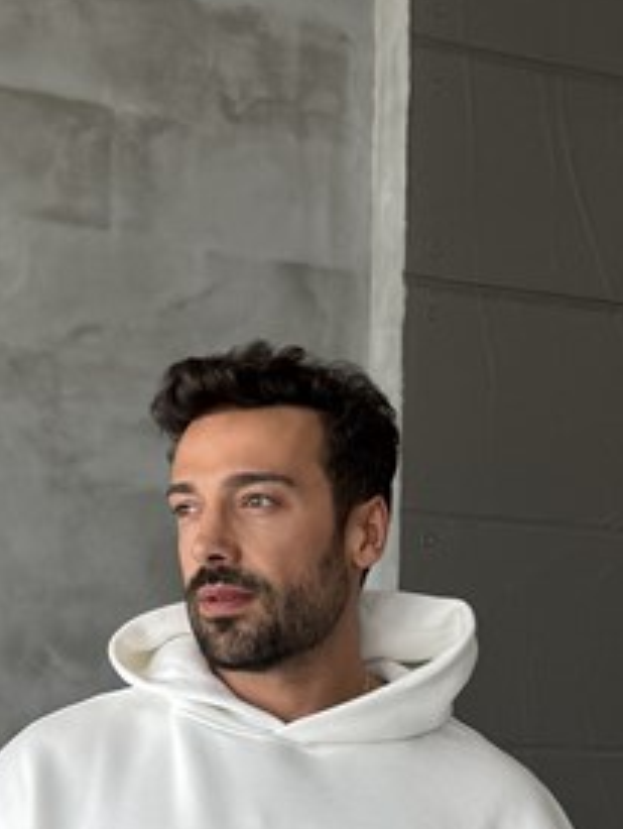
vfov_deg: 27.3
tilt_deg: +1.5
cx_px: 253
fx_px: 1462
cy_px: 1033
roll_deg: -1.7
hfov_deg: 24.0
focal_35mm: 61
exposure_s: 1/121
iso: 80
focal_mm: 6.76
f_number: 1.78
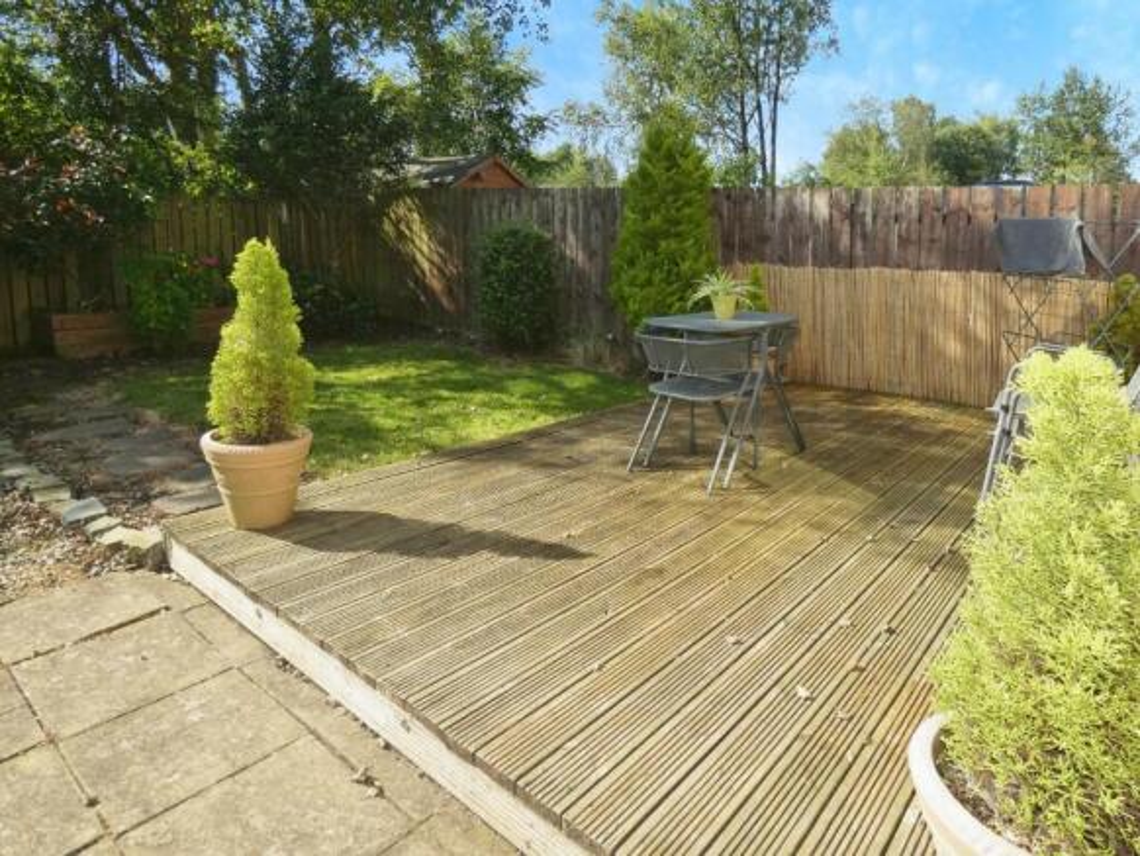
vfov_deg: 66.0
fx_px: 659
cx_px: 570
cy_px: 428
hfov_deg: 81.7
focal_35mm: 20
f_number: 2.8
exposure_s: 1/500
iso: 80
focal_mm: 3.6
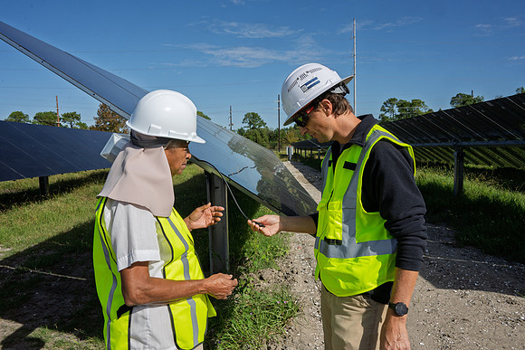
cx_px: 262
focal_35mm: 28
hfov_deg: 65.5
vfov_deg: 46.4
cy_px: 175
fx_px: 408
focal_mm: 28
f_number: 16
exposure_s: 1/320
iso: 200
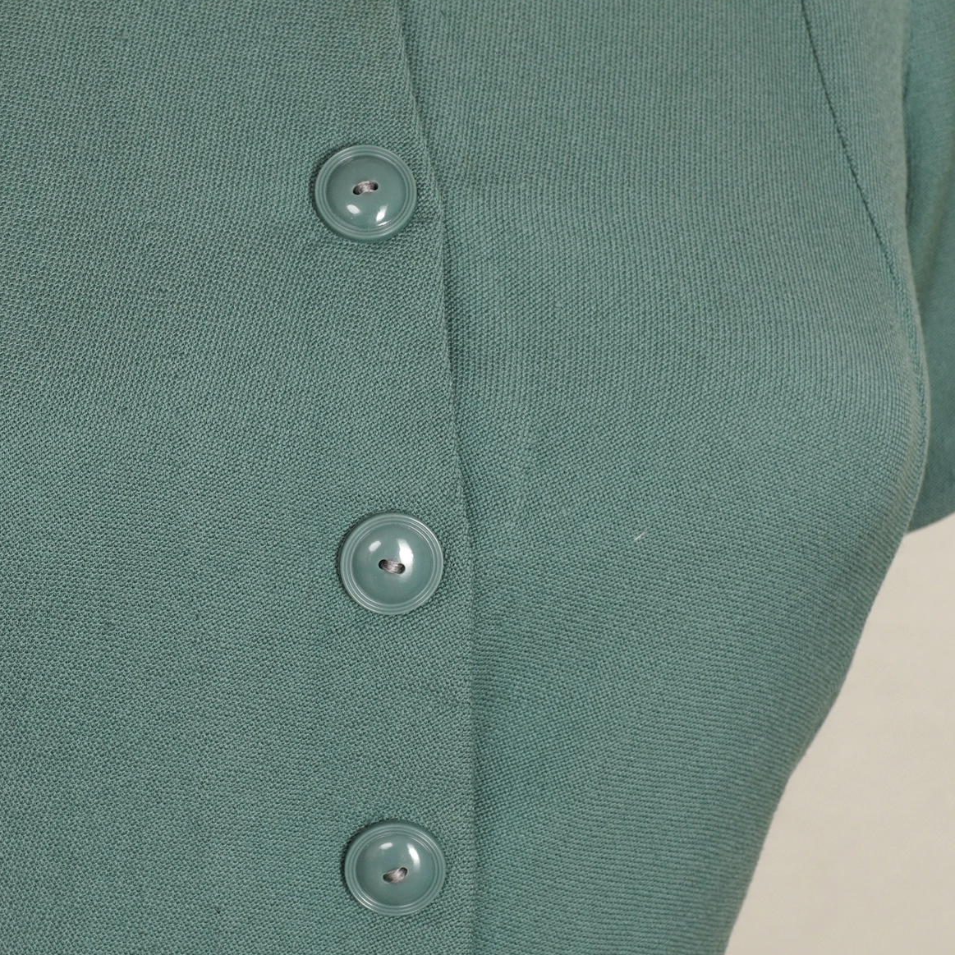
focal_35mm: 101
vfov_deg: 17.2
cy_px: 292
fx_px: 3152
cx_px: 273
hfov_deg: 17.2
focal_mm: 32
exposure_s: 1/6
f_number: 10
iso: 200
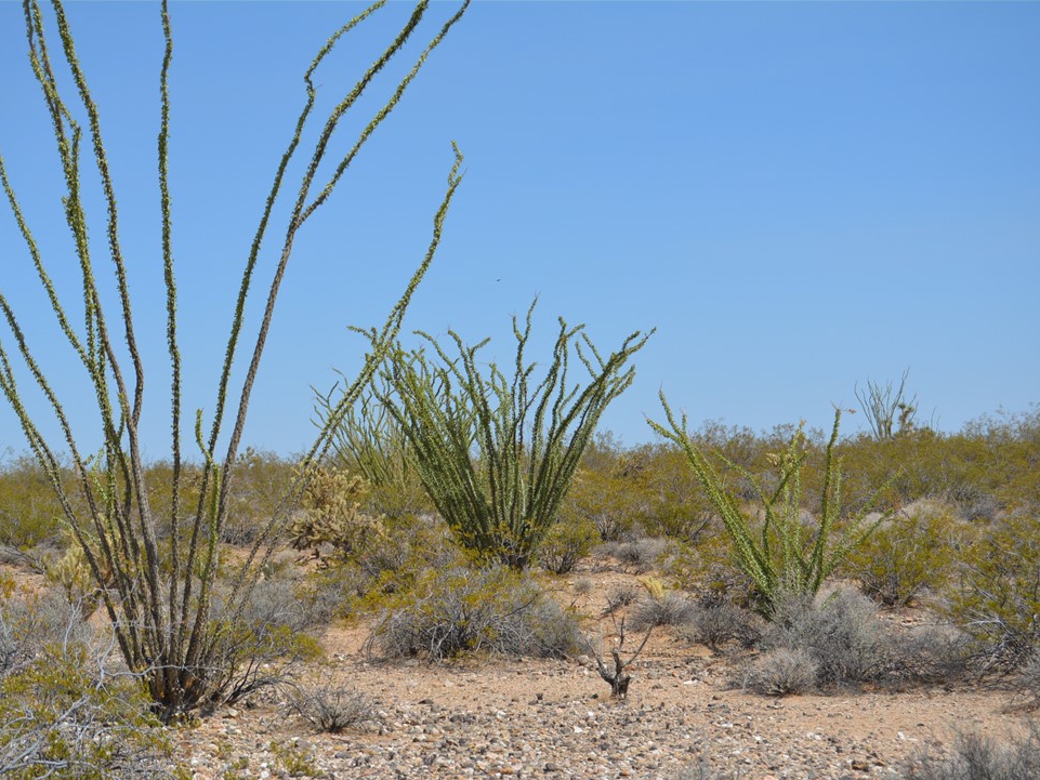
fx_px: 2691
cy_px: 391
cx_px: 497
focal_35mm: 90
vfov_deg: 16.5
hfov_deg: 21.9
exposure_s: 1/1600
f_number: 7.1
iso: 400
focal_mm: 55
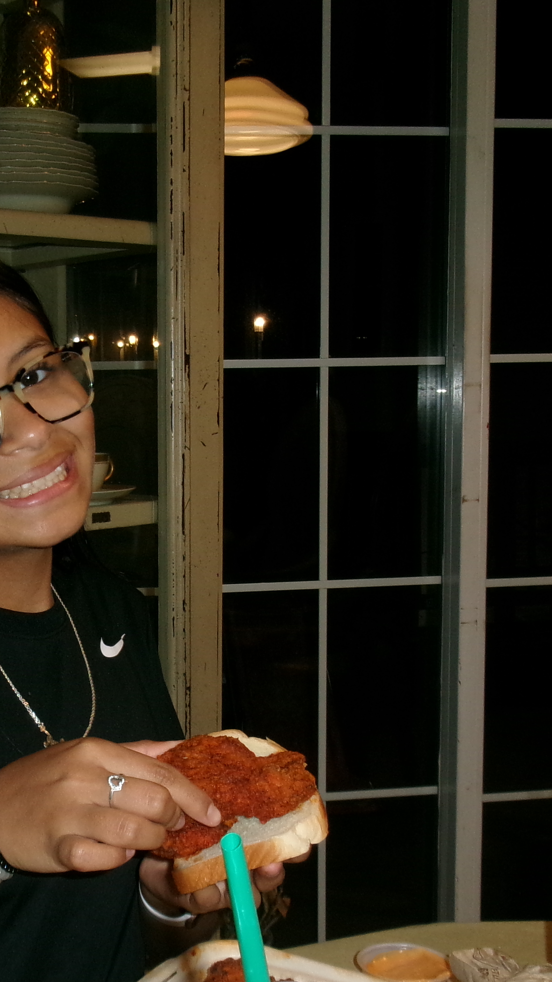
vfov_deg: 41.2
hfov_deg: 23.6
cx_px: 104
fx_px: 1301
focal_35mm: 50
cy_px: 577
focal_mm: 5.1
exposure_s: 1/34
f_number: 3.9
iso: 200
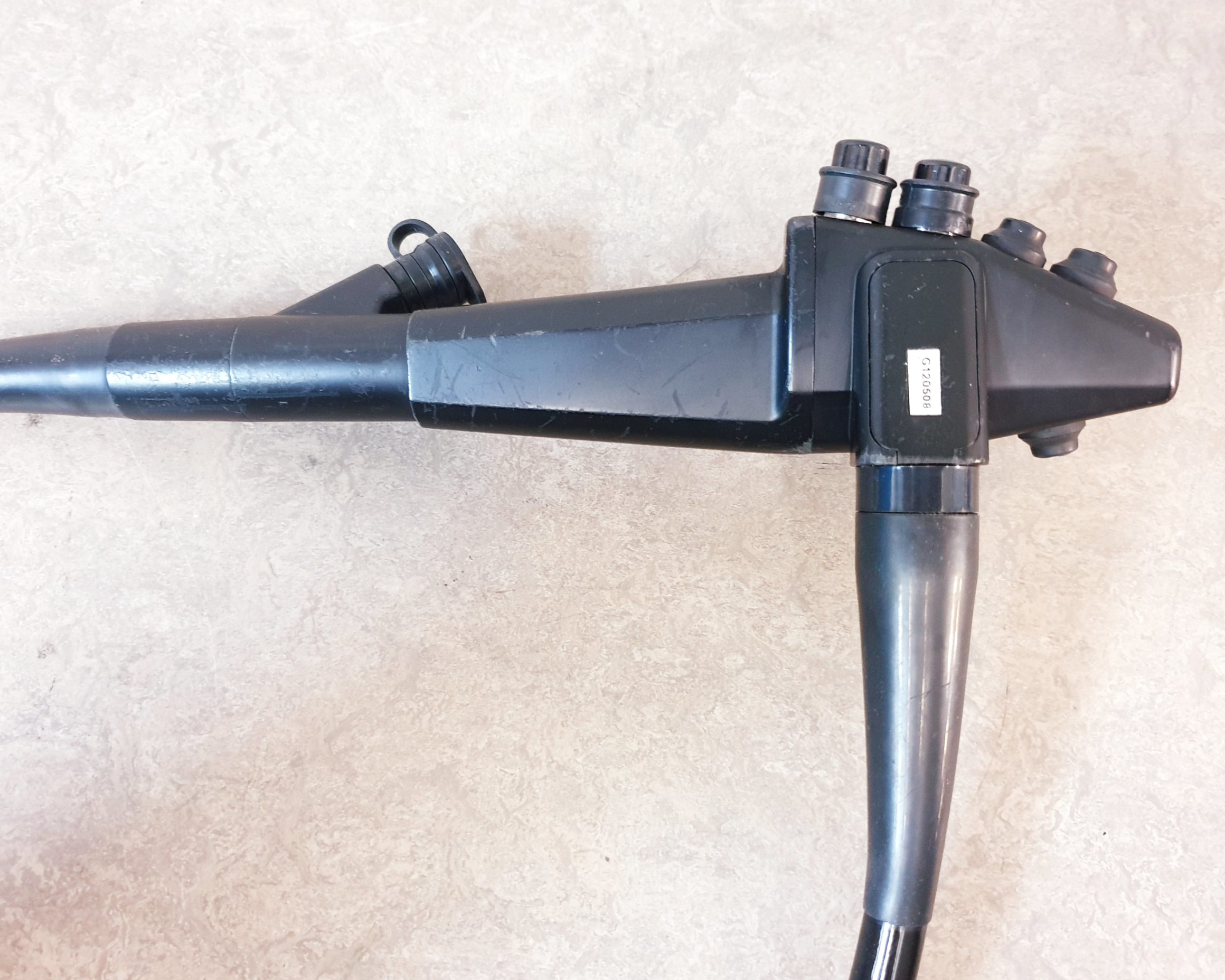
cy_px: 500
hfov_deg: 62.2
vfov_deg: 51.5
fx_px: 1015
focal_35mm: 28
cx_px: 585
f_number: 1.5
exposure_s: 1/25
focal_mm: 4.3
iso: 320
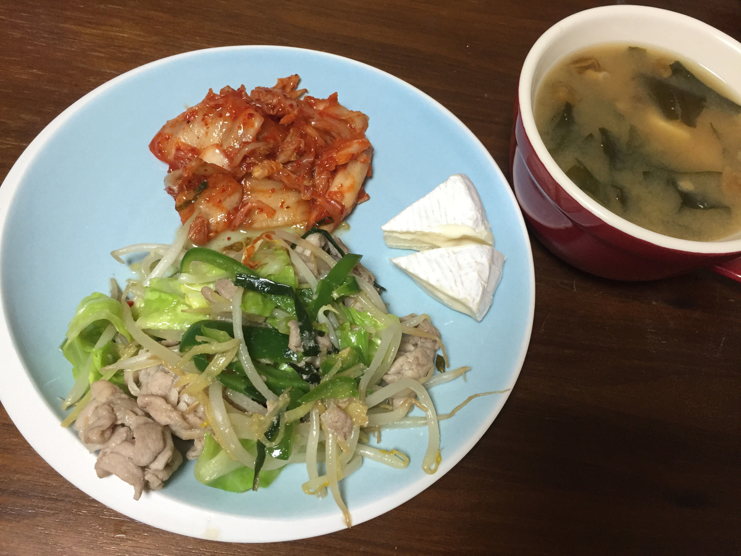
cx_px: 370
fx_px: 621
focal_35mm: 29
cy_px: 278
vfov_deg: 48.2
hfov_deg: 61.7
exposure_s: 1/30
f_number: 2.2
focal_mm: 4.15
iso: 125
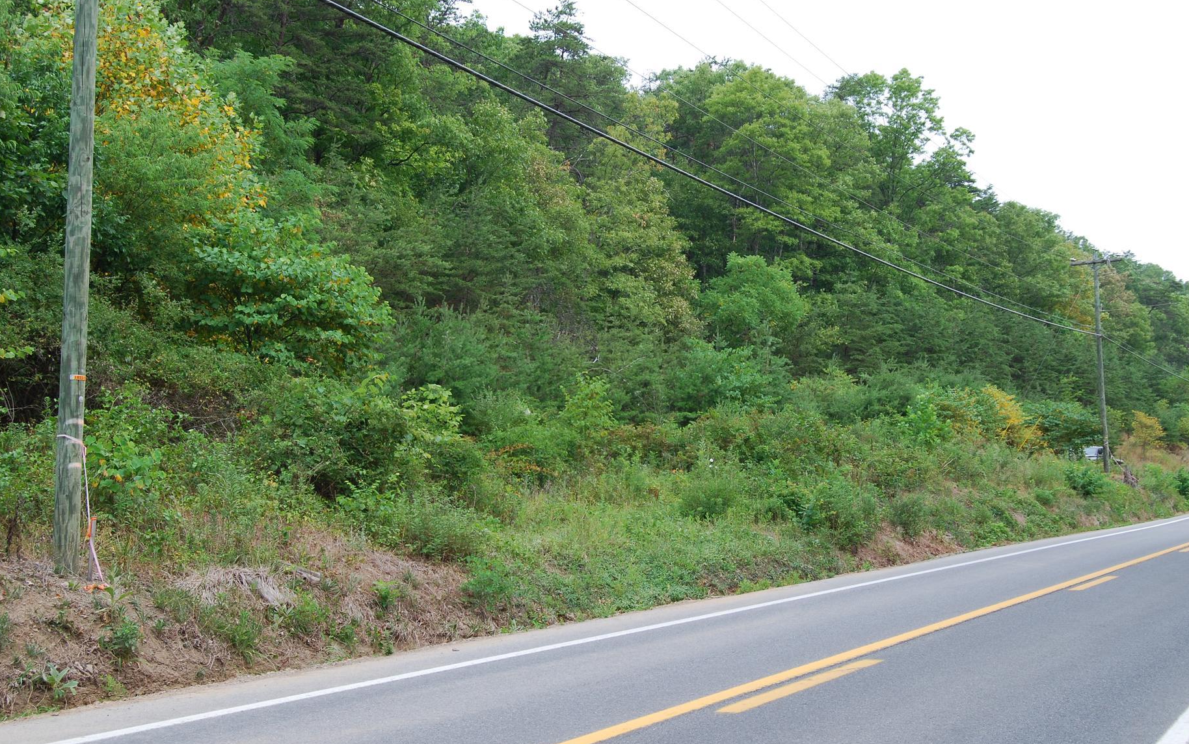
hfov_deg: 41.8
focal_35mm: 48
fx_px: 1556
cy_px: 353
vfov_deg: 26.9
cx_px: 632
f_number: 9
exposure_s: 1/100
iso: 200
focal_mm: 28
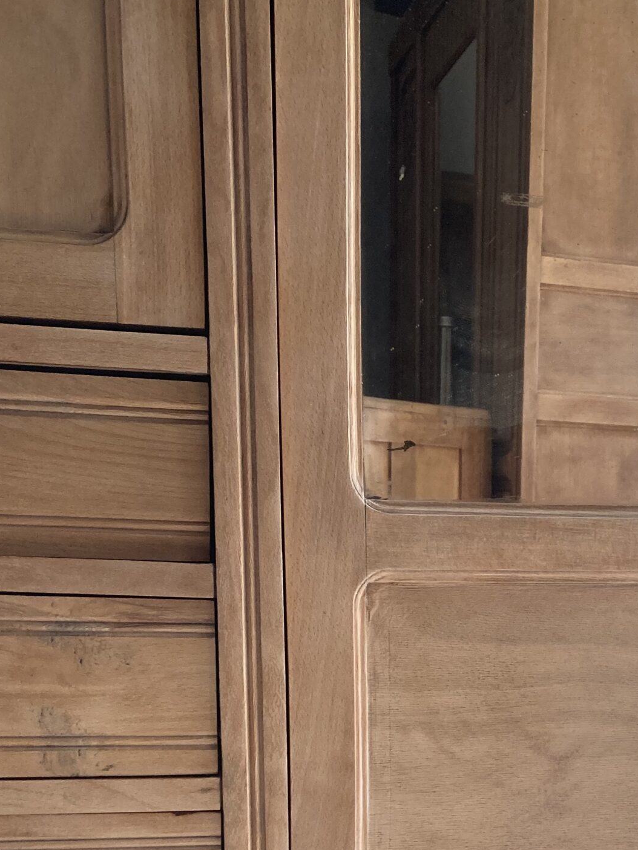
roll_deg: -1.2
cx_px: 568
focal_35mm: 51
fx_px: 1253
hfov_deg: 27.6
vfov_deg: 36.0
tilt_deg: -8.2
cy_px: 702
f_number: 1.8
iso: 80
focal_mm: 3.99
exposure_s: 1/84
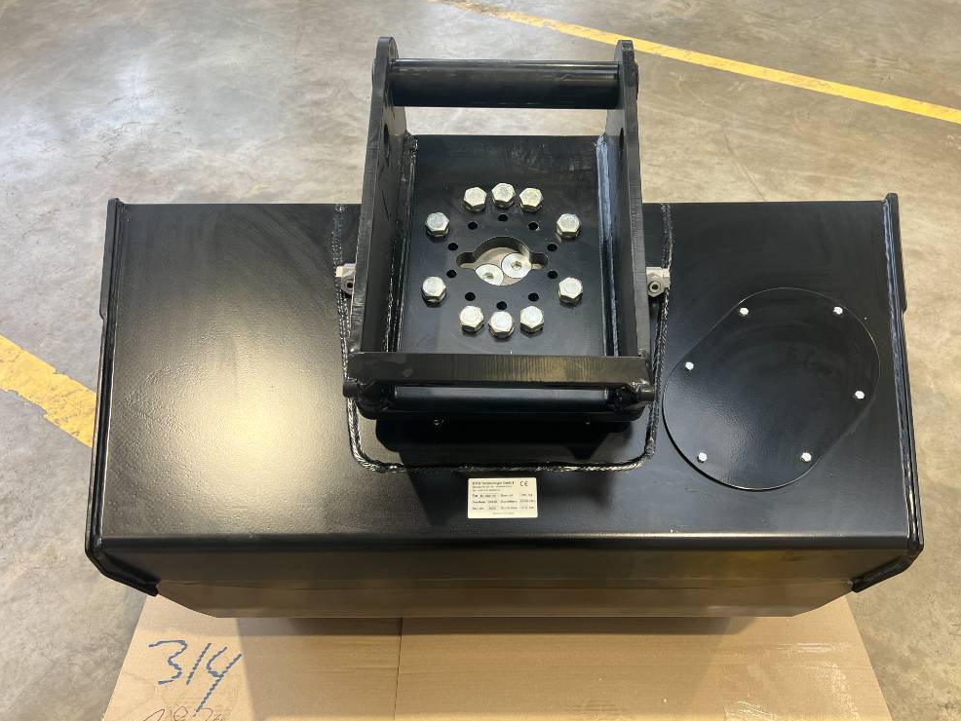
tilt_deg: -44.0
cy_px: 354
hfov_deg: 65.3
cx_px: 497
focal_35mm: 27
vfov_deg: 51.4
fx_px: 750
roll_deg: +0.8
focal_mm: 5.7
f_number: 1.5
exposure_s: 1/121
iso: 100
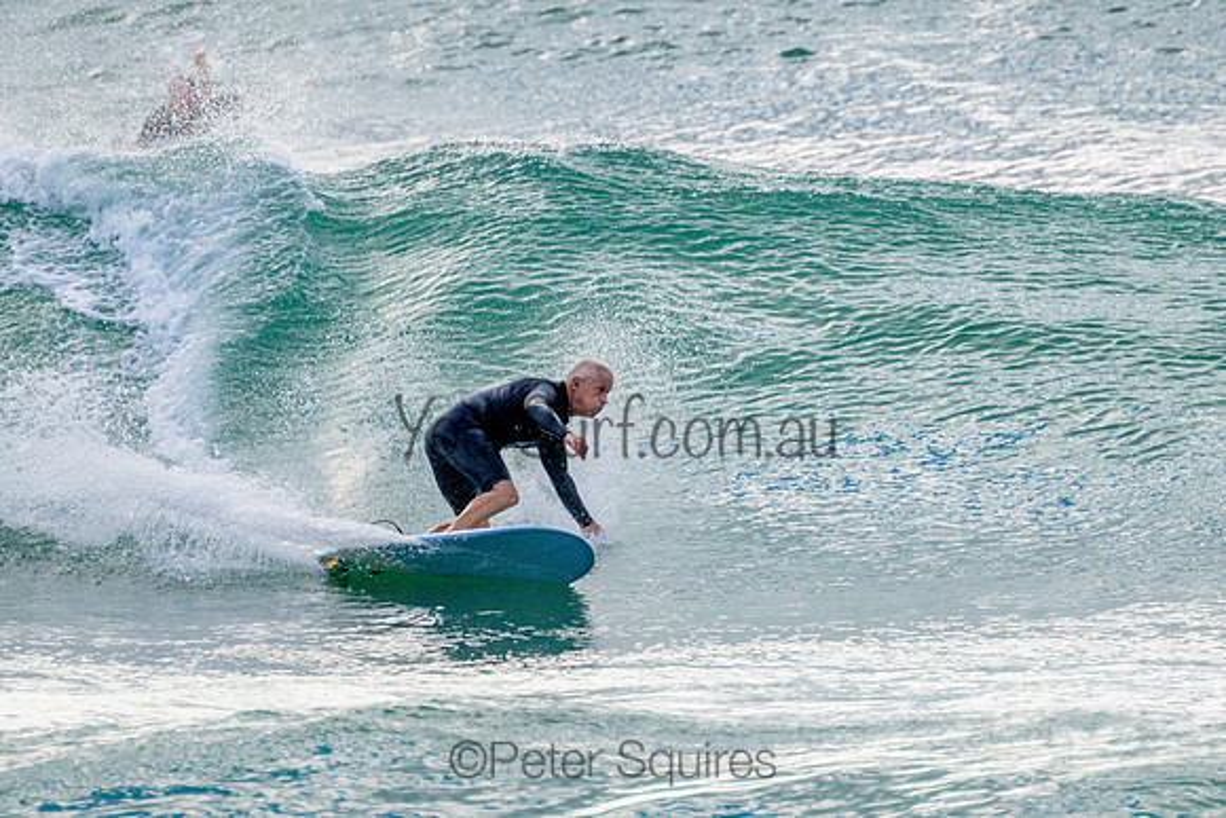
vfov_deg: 1.3
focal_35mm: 1095
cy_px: 374
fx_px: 37290
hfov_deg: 1.9
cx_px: 713
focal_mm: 800
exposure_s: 1/2000
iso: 1250
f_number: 11
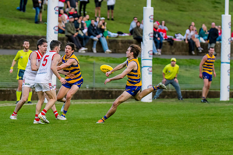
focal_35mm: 285
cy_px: 86
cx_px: 80
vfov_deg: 4.8
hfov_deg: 7.2
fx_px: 1847
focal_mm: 210
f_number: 4
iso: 2000
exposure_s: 1/1600
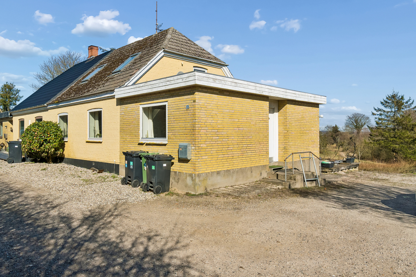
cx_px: 208
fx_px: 295
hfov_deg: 70.4
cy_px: 138
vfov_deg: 50.4
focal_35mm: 26
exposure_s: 1/1600
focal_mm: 17
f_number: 8
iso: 400
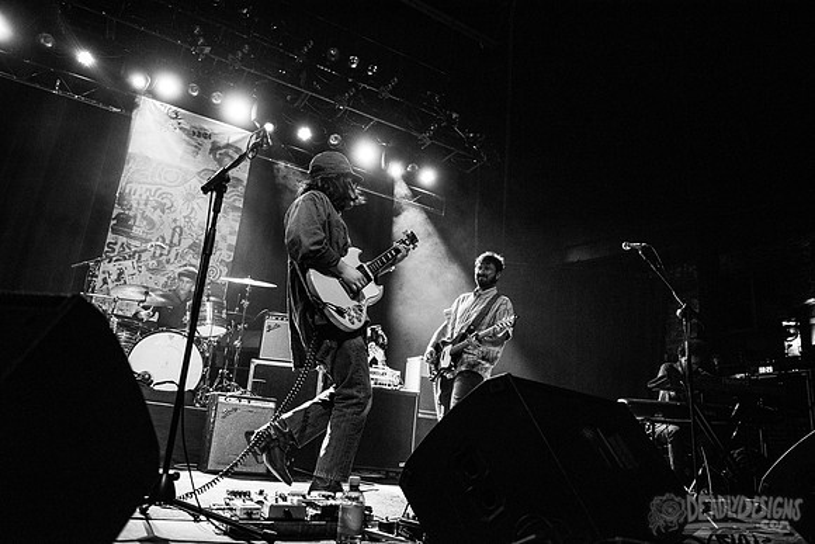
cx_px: 408
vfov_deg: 53.2
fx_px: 543
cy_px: 272
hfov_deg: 73.7
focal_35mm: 24
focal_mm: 24
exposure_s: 1/160
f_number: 3.2
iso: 2500
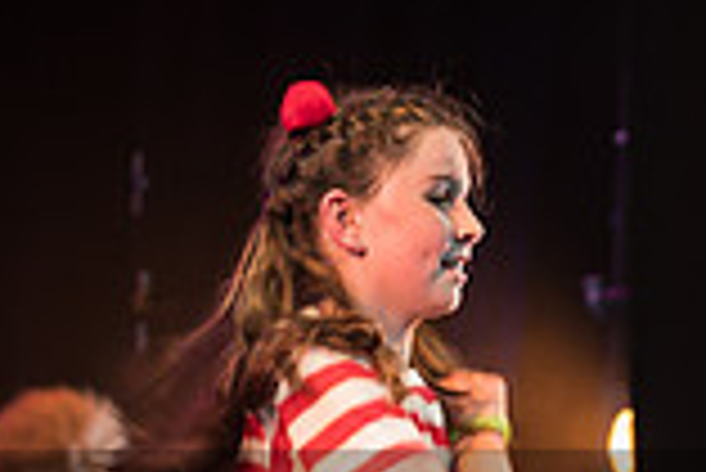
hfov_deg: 7.1
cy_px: 835
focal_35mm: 284
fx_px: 5575
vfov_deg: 4.8
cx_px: 1013
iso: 400
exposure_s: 1/40
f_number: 2.8
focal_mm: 70
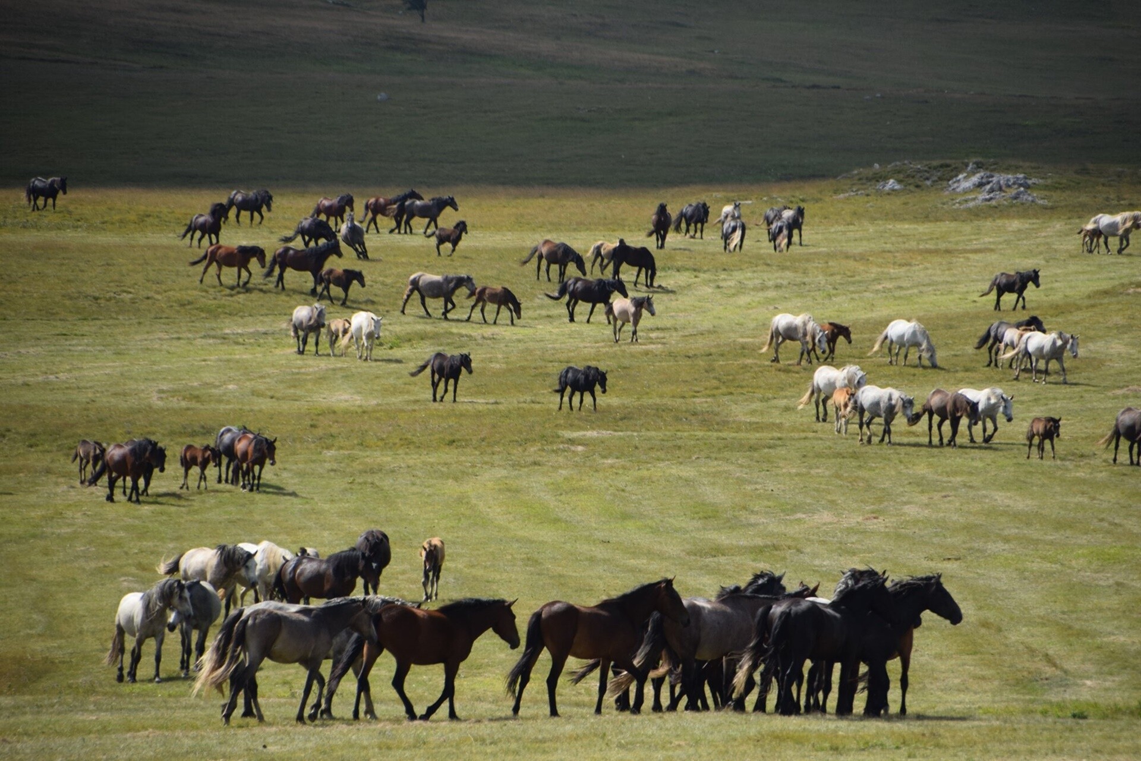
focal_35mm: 330
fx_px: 10458
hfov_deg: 6.2
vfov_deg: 4.2
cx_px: 570
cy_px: 380
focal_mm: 220
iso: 400
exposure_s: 1/1600
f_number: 6.3
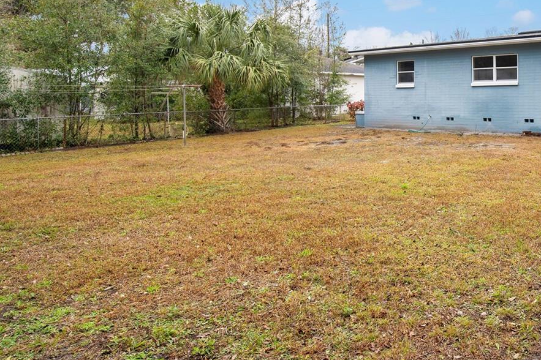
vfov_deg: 43.4
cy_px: 88
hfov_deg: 56.4
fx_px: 436
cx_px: 470
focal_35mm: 29
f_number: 5
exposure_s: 1/100
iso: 100
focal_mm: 16
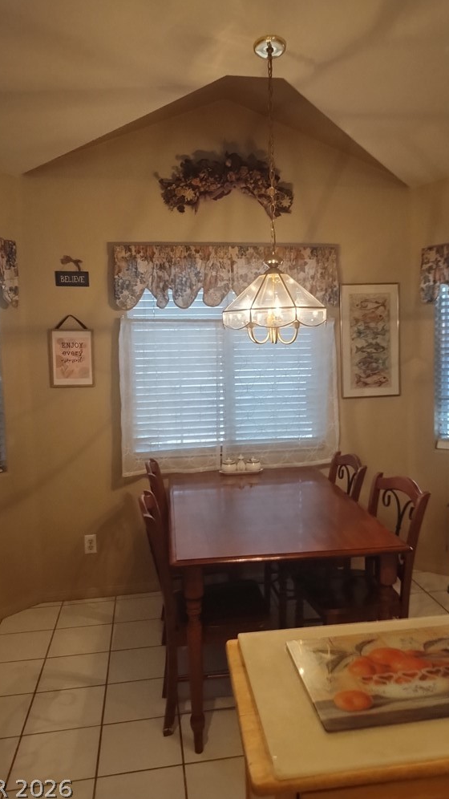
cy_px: 396
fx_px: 593
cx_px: 265
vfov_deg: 67.9
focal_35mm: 28
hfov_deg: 41.3
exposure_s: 1/40
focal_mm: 4.71
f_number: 1.7
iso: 157
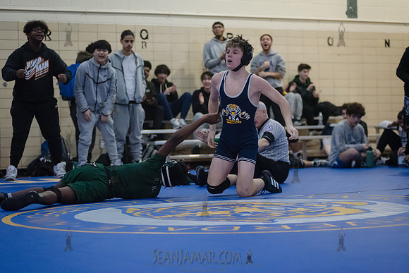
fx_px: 1045
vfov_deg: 14.9
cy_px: 136
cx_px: 204
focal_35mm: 92
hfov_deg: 22.1
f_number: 3.2
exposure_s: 1/400
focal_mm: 92
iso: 8000
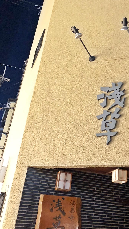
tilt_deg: +27.8
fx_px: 255
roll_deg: -4.3
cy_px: 101
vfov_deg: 48.3
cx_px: 112
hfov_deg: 27.5
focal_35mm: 42
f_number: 1.8
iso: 100
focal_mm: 3.99
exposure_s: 1/5
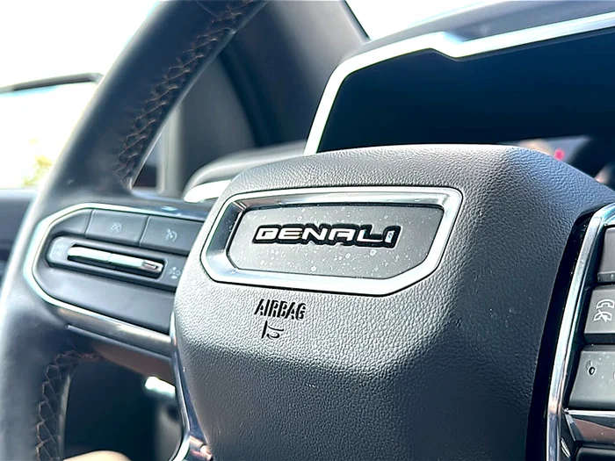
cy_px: 230
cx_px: 308
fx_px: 586
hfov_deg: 55.4
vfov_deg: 42.9
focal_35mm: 33
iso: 100
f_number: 1.78
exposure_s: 1/311
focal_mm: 6.86
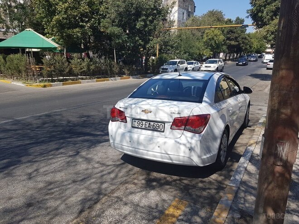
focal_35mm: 26
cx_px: 150
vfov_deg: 53.1
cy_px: 112
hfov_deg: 67.3
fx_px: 225
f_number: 1.7
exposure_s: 1/2040
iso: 40
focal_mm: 4.2
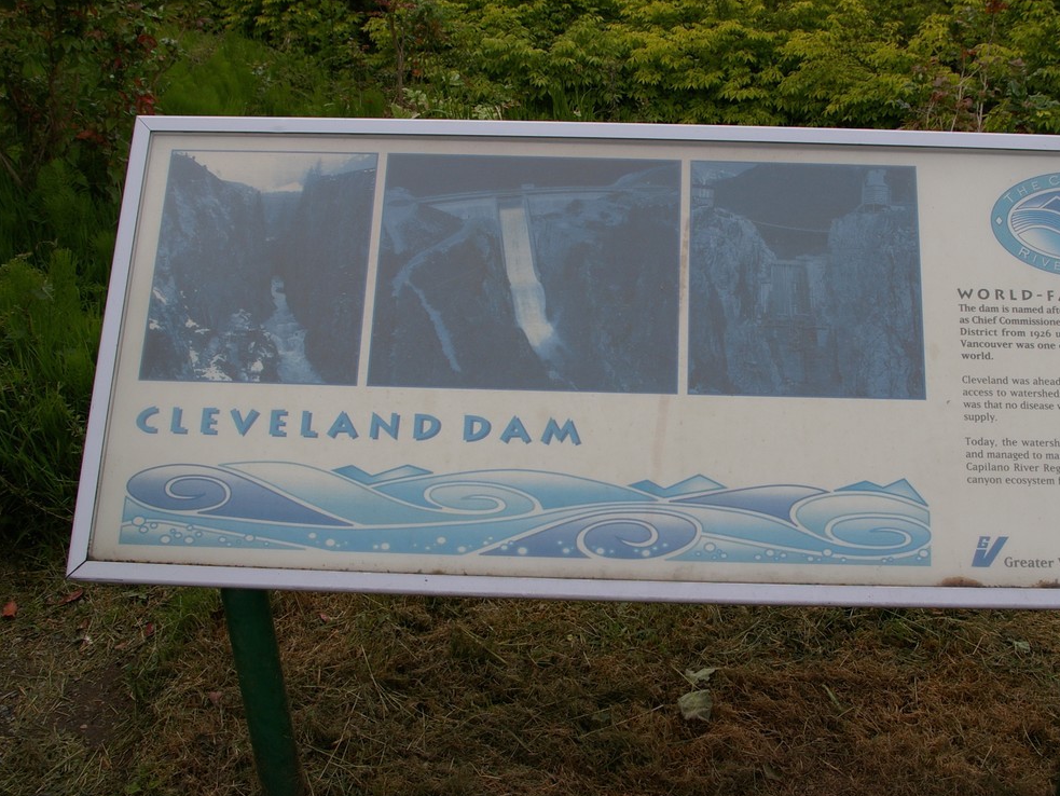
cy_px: 361
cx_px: 637
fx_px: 1276
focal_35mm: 42
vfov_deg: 34.6
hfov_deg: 44.9
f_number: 8
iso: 200
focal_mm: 21
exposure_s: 1/350
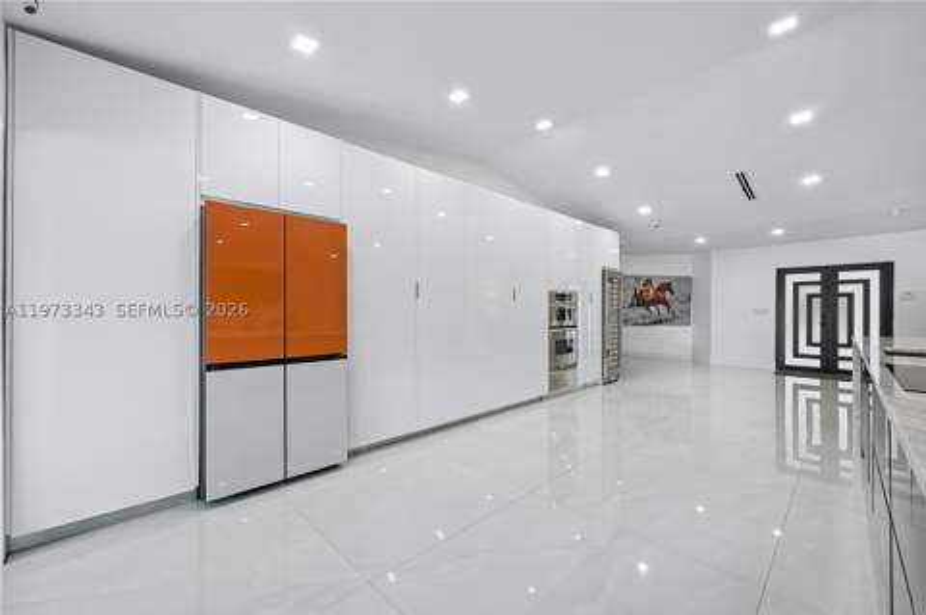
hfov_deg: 104.3
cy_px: 308
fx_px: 360
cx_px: 463
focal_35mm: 14
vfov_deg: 81.1
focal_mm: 14
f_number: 11
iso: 125
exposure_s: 1/6
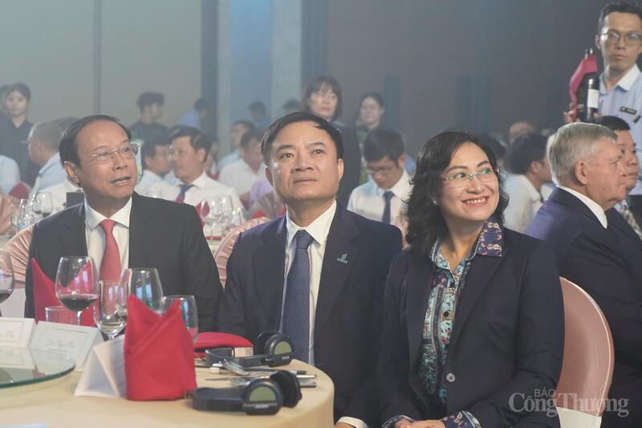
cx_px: 321
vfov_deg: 13.7
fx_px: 1783
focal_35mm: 100
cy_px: 214
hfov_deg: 20.4
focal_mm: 67
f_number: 4
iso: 4000
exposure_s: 1/160
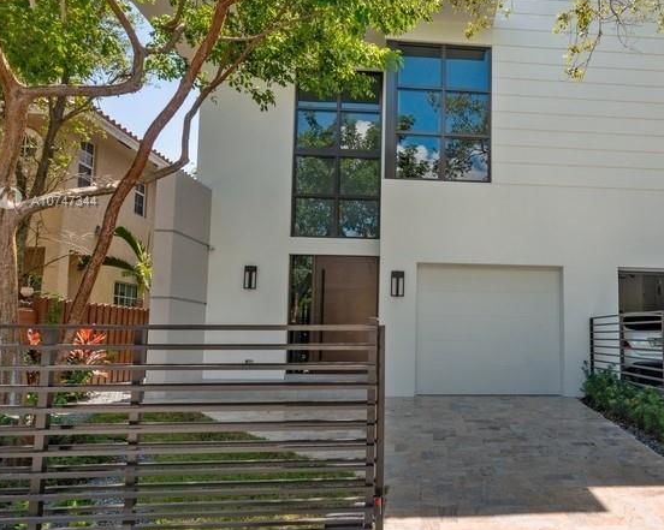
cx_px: 531
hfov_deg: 60.7
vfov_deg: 54.3
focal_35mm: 26
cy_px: 202
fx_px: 511
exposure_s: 1/160
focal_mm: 17
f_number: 8
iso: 200
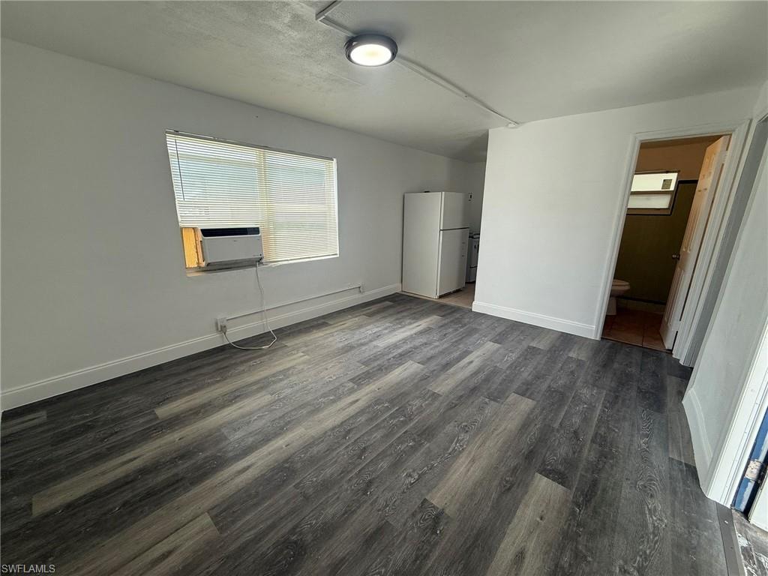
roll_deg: -0.4
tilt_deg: -14.1
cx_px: 384
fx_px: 311
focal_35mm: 14
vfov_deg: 85.7
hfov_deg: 102.1
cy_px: 288
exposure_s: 1/120
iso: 64
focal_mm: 2.22
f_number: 2.2
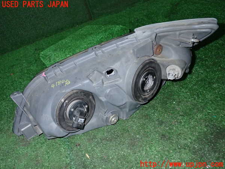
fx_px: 195
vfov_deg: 46.8
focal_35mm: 30
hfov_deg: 60.0
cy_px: 84
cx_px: 112
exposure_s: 1/30
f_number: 6.3
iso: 640
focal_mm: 5.4
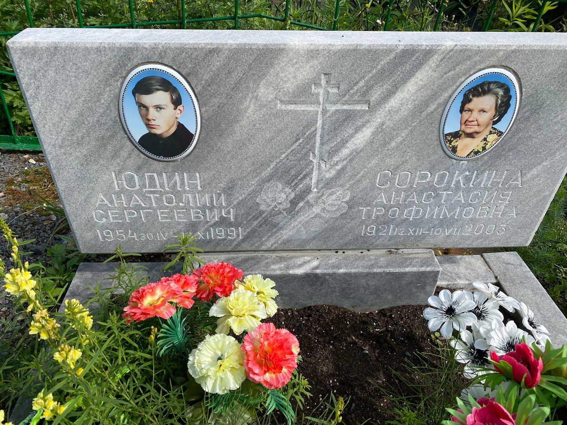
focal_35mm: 26
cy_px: 212
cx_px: 284
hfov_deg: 67.3
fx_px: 426
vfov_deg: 53.1
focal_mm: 4.25
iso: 32
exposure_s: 1/1701
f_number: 1.8
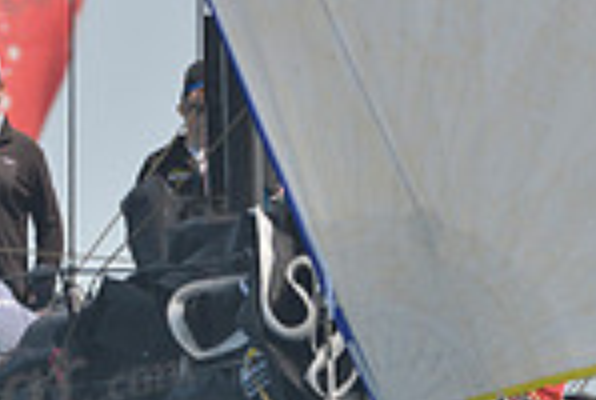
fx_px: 22544
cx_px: 404
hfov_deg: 1.5
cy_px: 162
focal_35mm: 1359
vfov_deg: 1.0
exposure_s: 1/1250
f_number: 6.3
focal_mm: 350
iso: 280
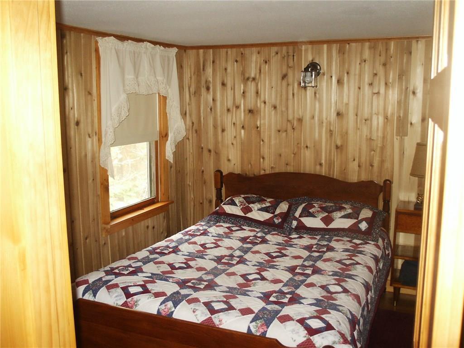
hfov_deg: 52.6
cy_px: 174
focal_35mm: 35
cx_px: 232
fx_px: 469
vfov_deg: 40.7
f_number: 3
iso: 200
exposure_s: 1/45
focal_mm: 7.18
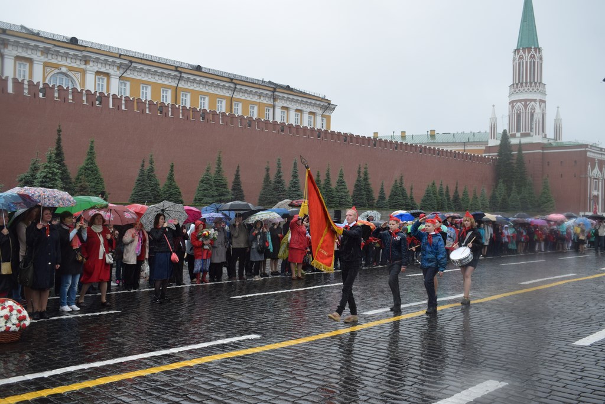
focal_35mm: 34
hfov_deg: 55.1
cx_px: 302
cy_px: 202
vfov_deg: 38.4
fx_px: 580
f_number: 6.3
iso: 100
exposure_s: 1/160
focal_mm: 23
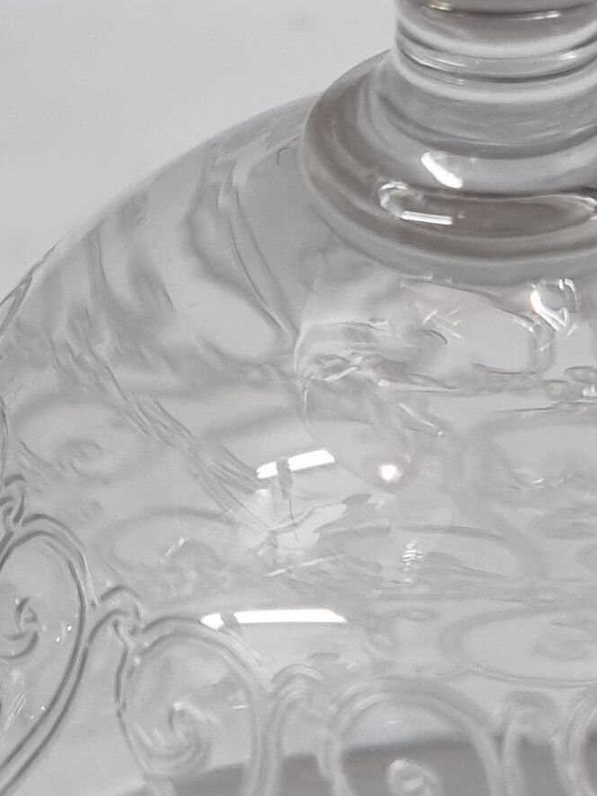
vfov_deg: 16.7
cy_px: 420
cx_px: 503
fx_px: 2713
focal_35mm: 118
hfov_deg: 12.5
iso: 250
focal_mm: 5.4
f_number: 1.8
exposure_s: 1/100
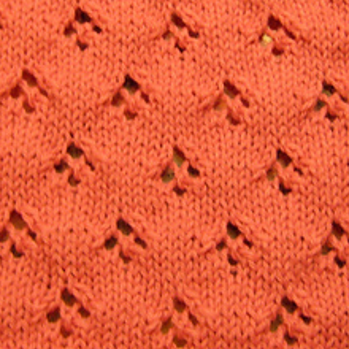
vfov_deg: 19.2
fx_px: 1027
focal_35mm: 90
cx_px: 167
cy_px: 109
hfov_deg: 19.3
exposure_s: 1/4
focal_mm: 5.8
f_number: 2.8
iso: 100
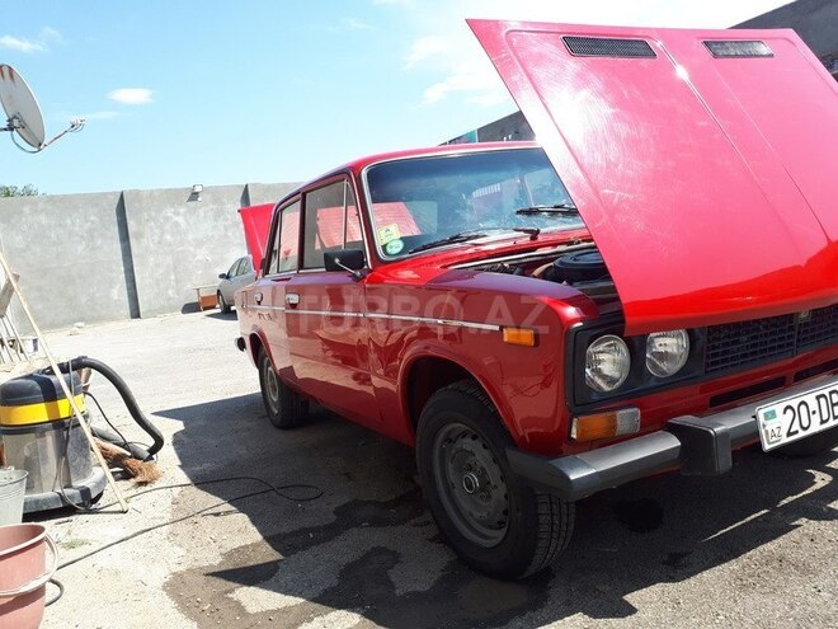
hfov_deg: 65.3
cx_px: 419
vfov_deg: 51.4
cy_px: 314
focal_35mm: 27
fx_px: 654
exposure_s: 1/646
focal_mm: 3.6
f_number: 1.9
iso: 40
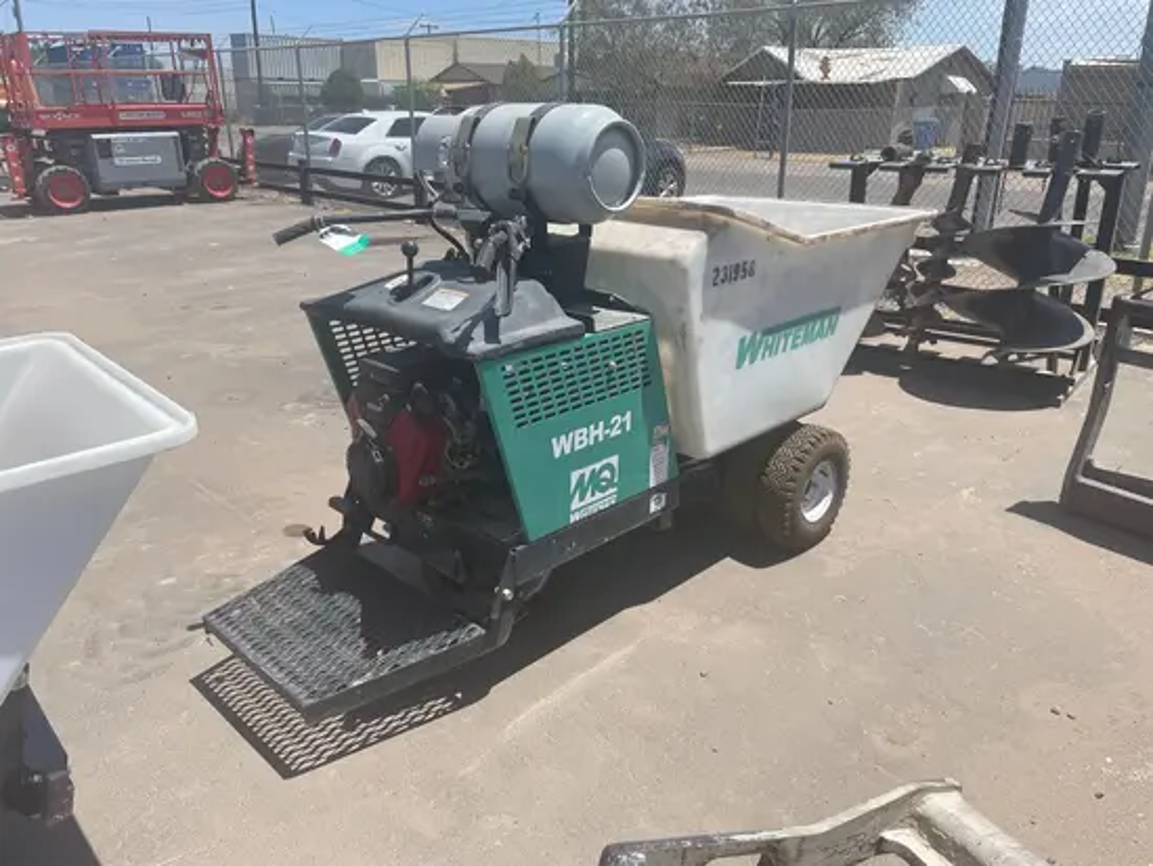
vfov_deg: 53.1
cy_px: 433
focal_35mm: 26
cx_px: 576
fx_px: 866
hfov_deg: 67.3
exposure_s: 1/4831
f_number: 1.6
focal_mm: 4.2
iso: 50
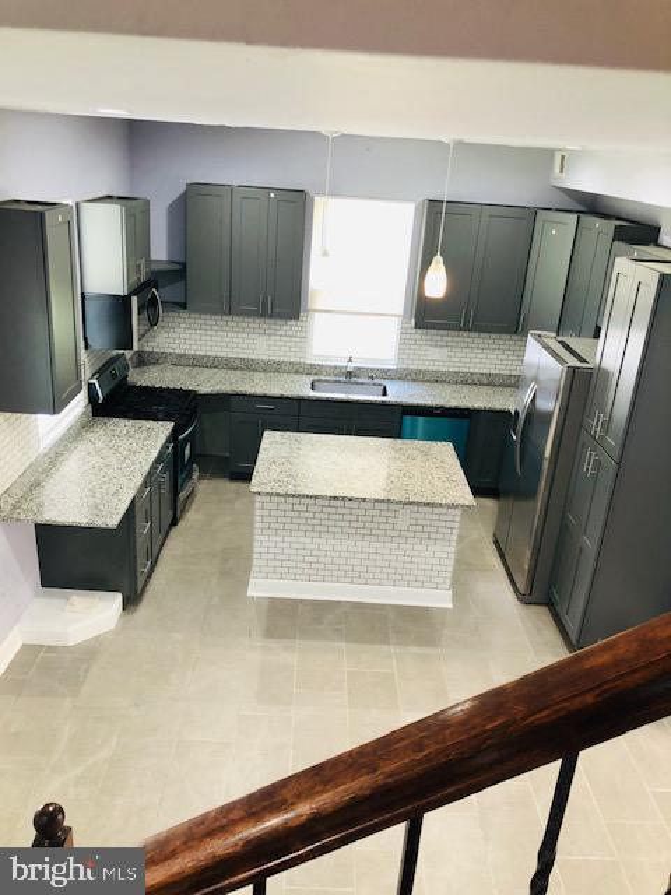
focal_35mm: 28
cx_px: 336
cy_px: 448
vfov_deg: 63.4
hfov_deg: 49.7
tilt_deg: -20.3
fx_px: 724
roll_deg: -4.8
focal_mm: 4
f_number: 1.8
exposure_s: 1/15
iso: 40
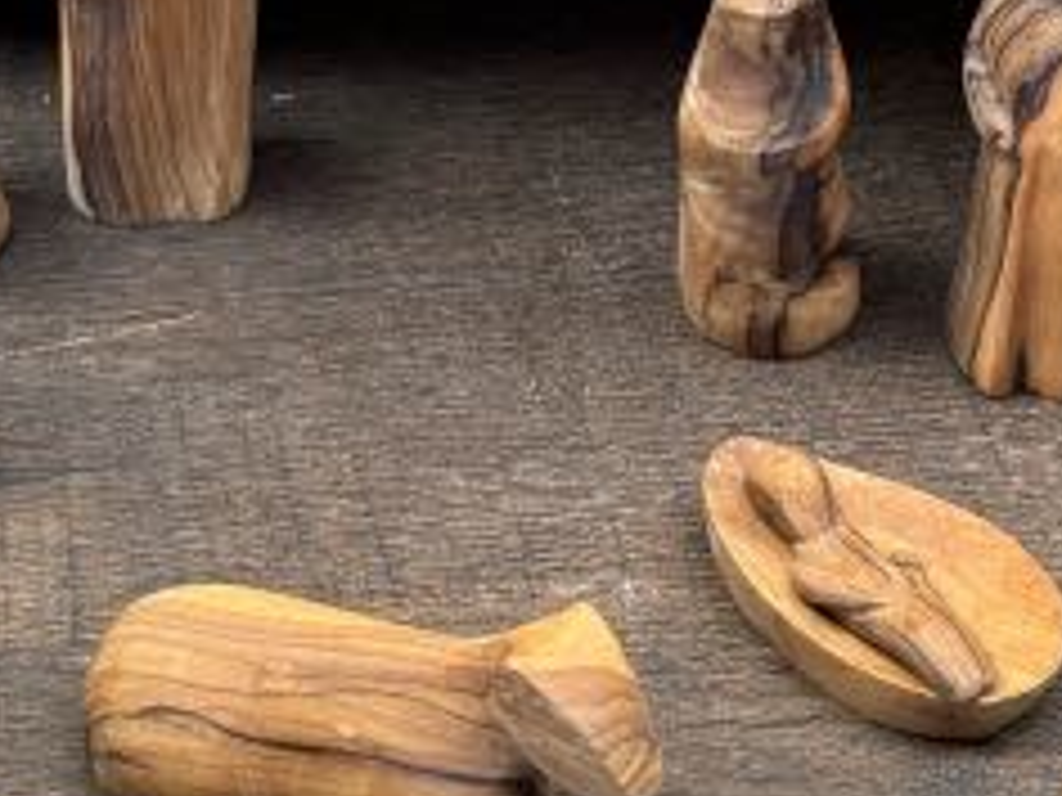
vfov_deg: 13.8
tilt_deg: -37.0
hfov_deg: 18.9
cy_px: -166
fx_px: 3191
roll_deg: -1.7
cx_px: 590
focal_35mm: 104
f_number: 1.78
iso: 200
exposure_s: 1/121
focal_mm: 6.76
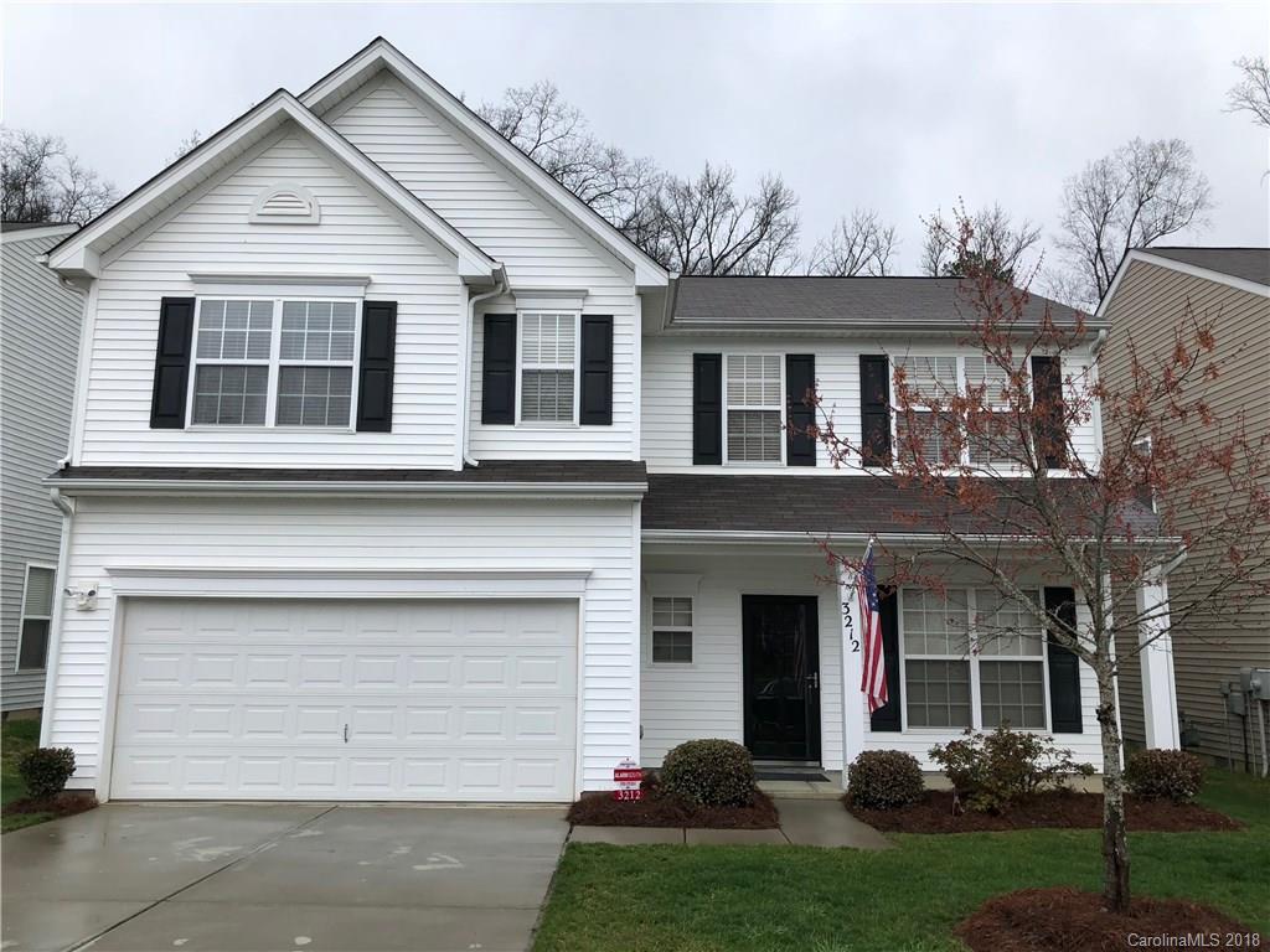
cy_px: 476
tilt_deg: +9.0
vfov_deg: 49.7
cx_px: 635
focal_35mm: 28
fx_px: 1027
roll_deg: -0.3
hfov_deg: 63.4
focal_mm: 4
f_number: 1.8
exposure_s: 1/685
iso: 20
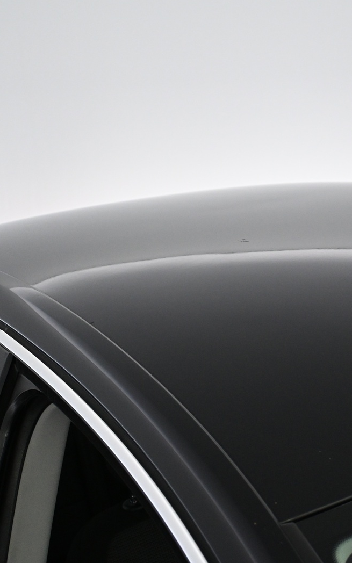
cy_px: 275
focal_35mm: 53
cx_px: 305
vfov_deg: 38.1
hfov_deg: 23.8
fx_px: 816
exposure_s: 1/125
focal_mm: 22.5
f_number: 4
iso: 1600
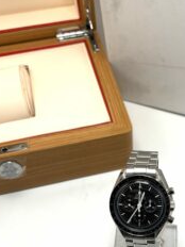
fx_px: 371
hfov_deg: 27.7
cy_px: 172
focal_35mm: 52
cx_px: 134
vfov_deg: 36.3
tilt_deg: -48.6
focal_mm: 5.96
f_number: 1.6
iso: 50
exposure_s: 1/100
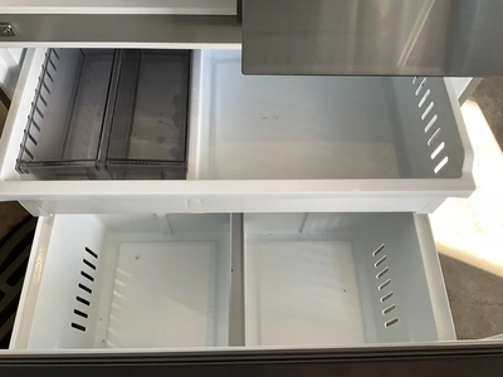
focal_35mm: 29
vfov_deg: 48.2
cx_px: 252
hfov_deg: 61.7
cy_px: 188
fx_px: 421
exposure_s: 1/122
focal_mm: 3
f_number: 1.8
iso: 64
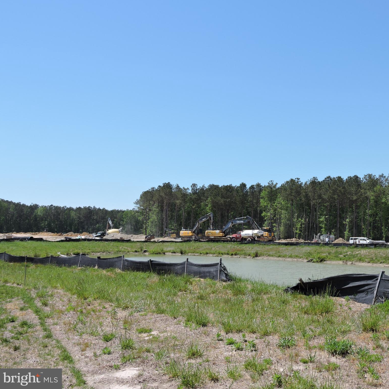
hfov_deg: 42.3
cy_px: 194
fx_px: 496
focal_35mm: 39
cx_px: 258
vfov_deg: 42.8
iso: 100
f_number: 3.6
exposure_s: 1/1000
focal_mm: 5.9
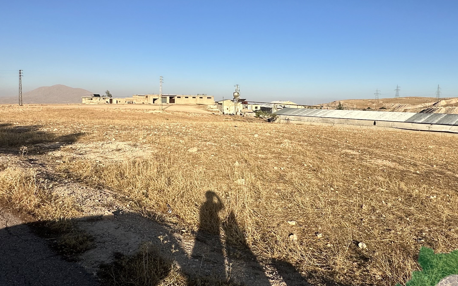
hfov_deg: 66.4
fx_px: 350
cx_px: 245
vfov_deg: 44.3
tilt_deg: -2.2
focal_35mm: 28
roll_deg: +0.2
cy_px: 112
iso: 50
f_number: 2.2
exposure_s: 1/2817
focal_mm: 2.22
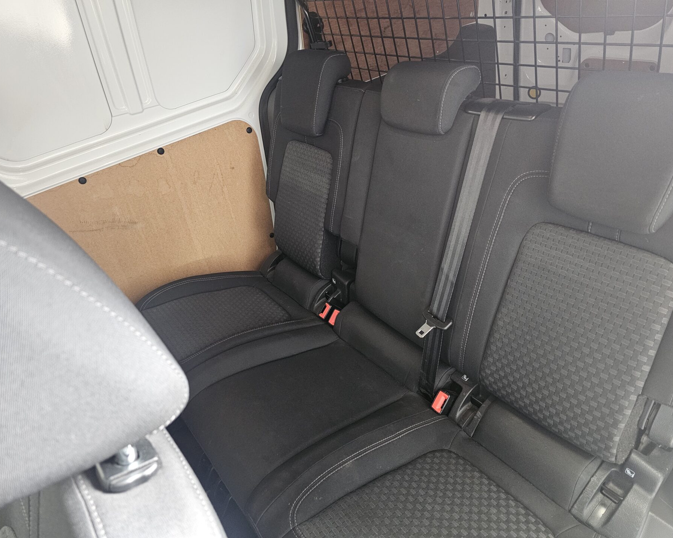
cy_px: 269
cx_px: 348
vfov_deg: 58.8
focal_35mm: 24
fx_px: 478
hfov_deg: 70.3
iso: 640
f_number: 1.7
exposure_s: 1/40
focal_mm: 6.3
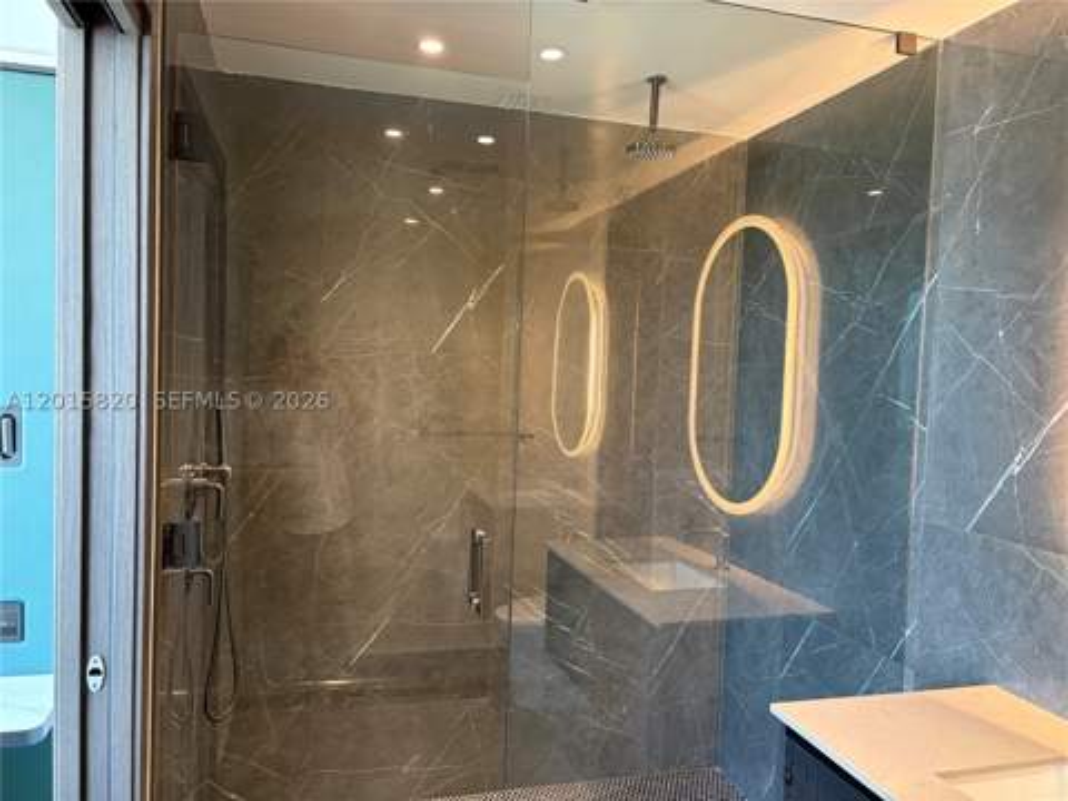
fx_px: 802
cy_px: 400
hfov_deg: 67.3
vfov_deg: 53.1
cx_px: 534
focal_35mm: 26
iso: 200
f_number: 1.6
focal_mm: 5.96
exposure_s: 1/60
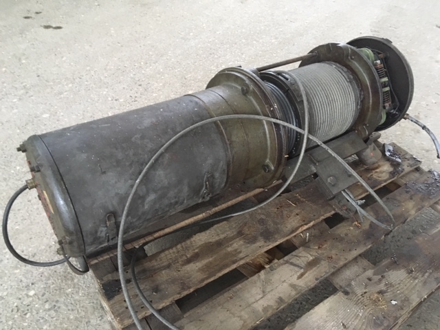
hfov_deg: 61.7
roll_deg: -7.2
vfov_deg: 48.2
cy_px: 165
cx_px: 220
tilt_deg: -42.0
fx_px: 369
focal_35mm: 29
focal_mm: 4.15
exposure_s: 1/25
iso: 200
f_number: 2.2
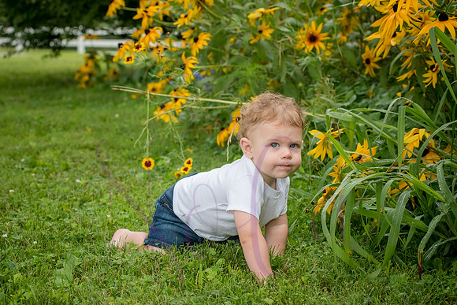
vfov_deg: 15.6
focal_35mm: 88
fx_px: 1115
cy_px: 149
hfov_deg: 23.2
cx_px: 229
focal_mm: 80
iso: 500
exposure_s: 1/320
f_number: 7.1
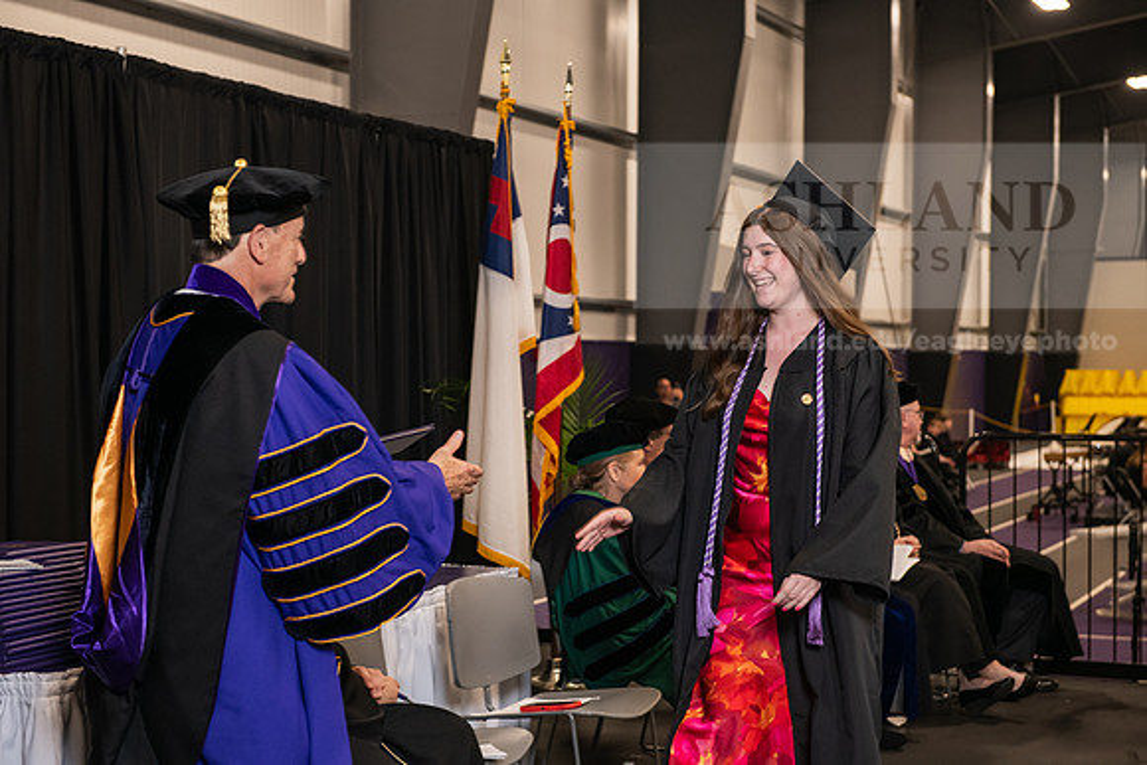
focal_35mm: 66
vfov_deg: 20.6
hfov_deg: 30.5
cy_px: 382
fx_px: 2103
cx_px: 574
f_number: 5
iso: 1600
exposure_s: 1/125
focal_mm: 66
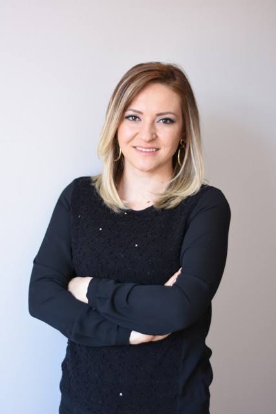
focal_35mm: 75
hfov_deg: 18.2
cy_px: 207
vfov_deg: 27.0
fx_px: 862
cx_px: 138
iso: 125
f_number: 2
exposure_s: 1/60
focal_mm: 50
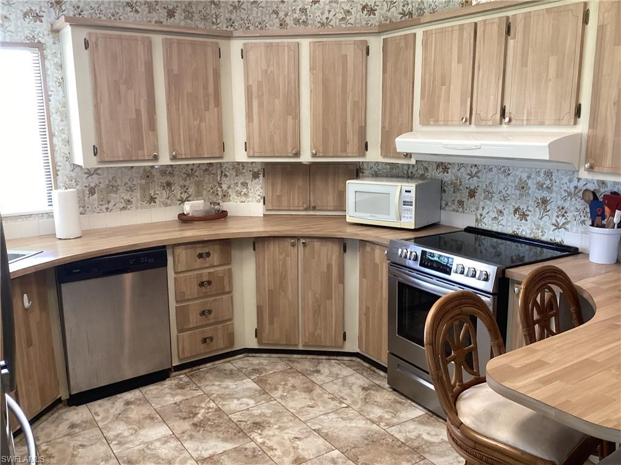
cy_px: 232
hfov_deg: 58.4
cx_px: 310
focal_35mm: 31
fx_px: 556
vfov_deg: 45.4
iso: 125
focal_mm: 3.3
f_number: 2.4
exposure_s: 1/60
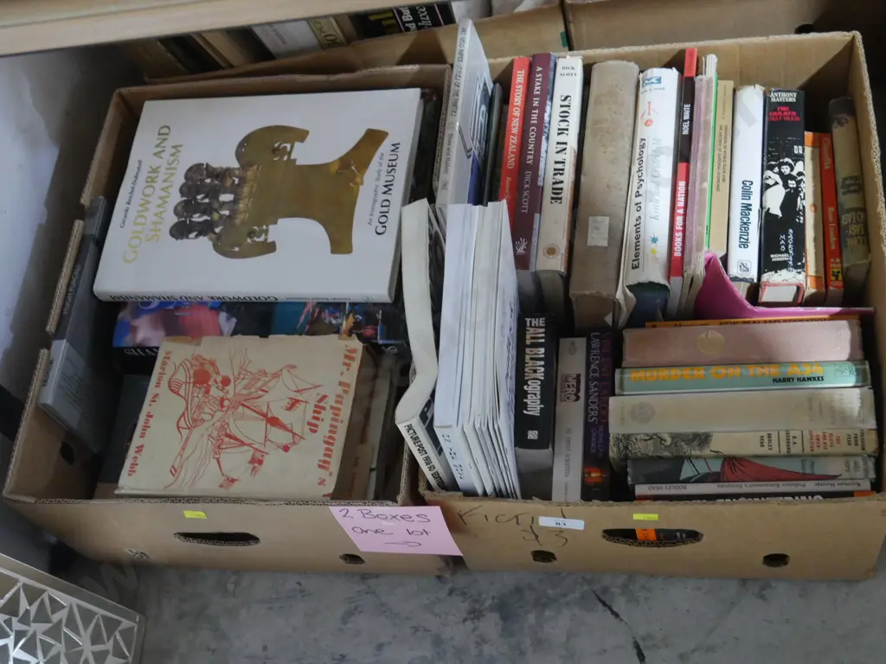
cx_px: 443
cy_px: 332
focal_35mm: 44
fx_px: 1126
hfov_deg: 42.9
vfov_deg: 32.9
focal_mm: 22
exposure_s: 1/30
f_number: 4.7
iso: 3200
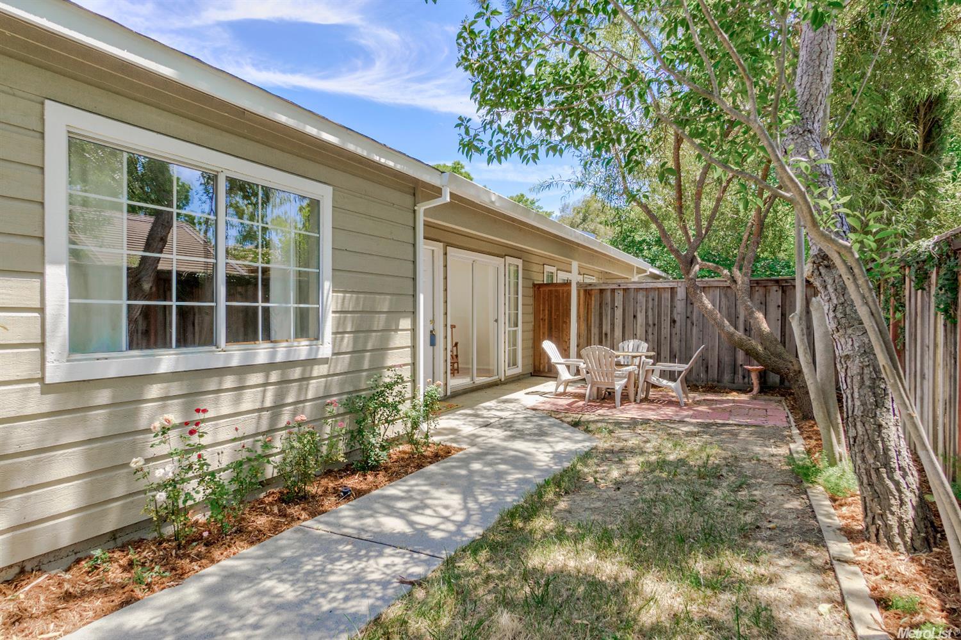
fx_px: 507
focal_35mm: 19
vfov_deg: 64.6
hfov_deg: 86.9
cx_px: 480
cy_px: 320
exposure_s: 1/100
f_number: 8
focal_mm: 13
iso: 100
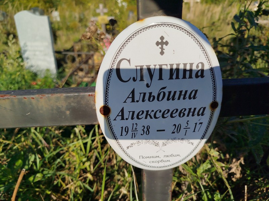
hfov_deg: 71.6
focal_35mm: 24
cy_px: 100
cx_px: 134
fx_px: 187
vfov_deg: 56.8
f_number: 1.7
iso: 50
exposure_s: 1/2226
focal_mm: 5.31
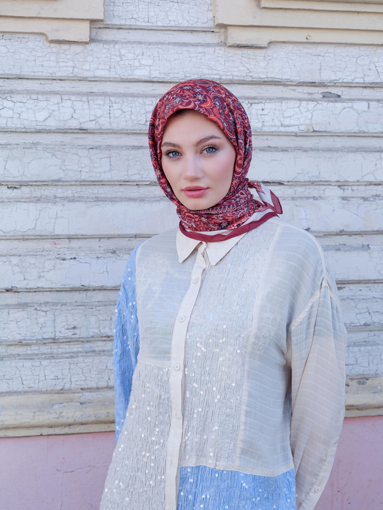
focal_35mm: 55
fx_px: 811
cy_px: 255
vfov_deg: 34.9
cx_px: 192
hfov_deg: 26.6
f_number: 7.1
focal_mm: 70
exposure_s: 1/120
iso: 320
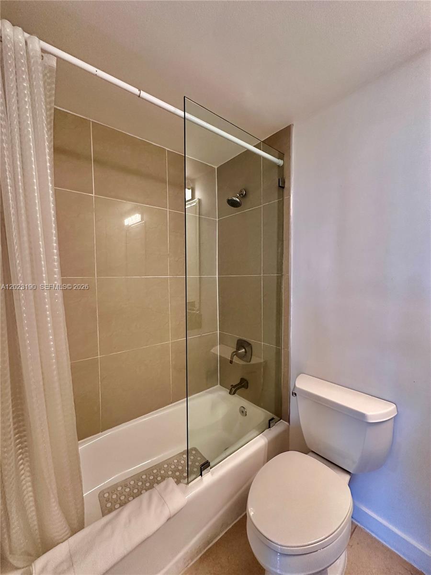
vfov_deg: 102.1
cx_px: 216
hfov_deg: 85.7
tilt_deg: -2.5
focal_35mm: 14
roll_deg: +0.0
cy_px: 288
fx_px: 232
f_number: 2.2
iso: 250
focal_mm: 2.22
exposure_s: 1/60
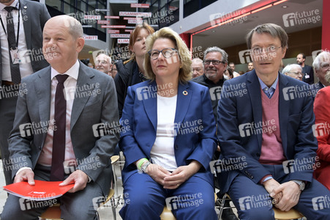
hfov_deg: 58.8
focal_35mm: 32
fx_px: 293
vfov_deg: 41.1
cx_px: 165
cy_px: 110
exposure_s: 1/500
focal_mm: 32
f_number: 5
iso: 1600
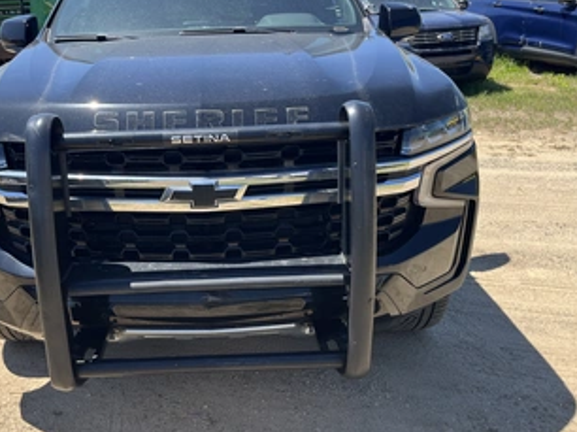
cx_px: 226
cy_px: 208
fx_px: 566
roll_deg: +2.9
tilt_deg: -15.8
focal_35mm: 34
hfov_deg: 53.6
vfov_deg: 41.7
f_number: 1.6
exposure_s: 1/1151
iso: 50
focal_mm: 5.1
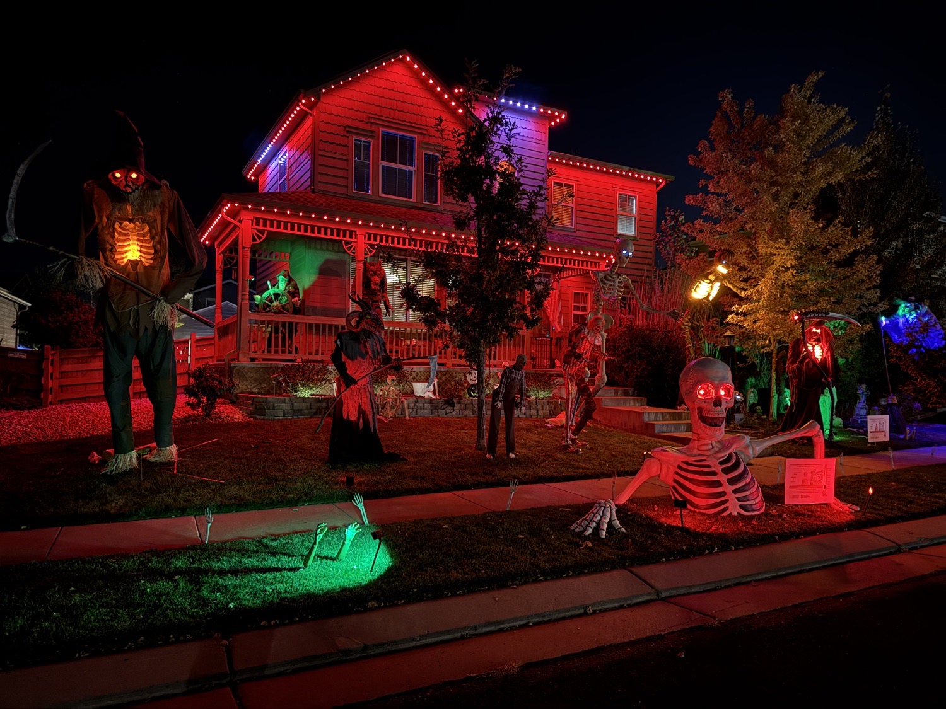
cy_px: 354
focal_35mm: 24
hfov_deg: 71.6
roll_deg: -0.7
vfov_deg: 56.8
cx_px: 473
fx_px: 656
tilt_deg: +1.4
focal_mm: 6.76
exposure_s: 1/5
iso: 2500
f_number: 1.78
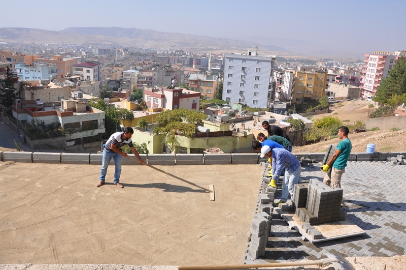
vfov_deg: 47.8
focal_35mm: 27
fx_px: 304
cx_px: 203
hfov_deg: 67.5
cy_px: 135
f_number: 10
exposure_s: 1/400
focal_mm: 18
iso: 200
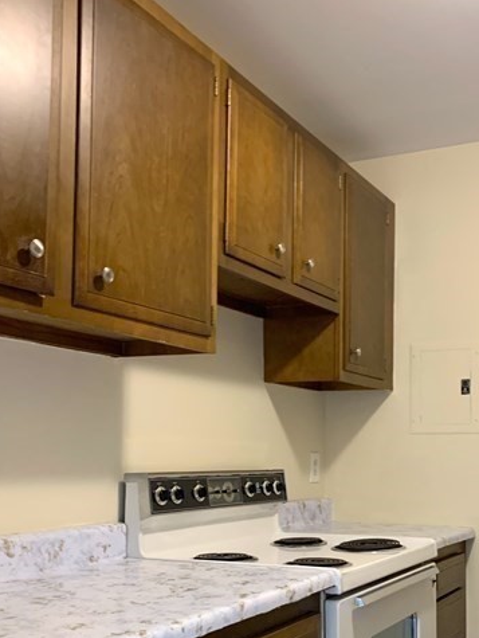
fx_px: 774
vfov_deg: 44.1
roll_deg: -0.7
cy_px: 428
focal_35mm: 42
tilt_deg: +3.4
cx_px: 339
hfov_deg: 33.9
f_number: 1.8
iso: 320
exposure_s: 1/60
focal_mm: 4.25
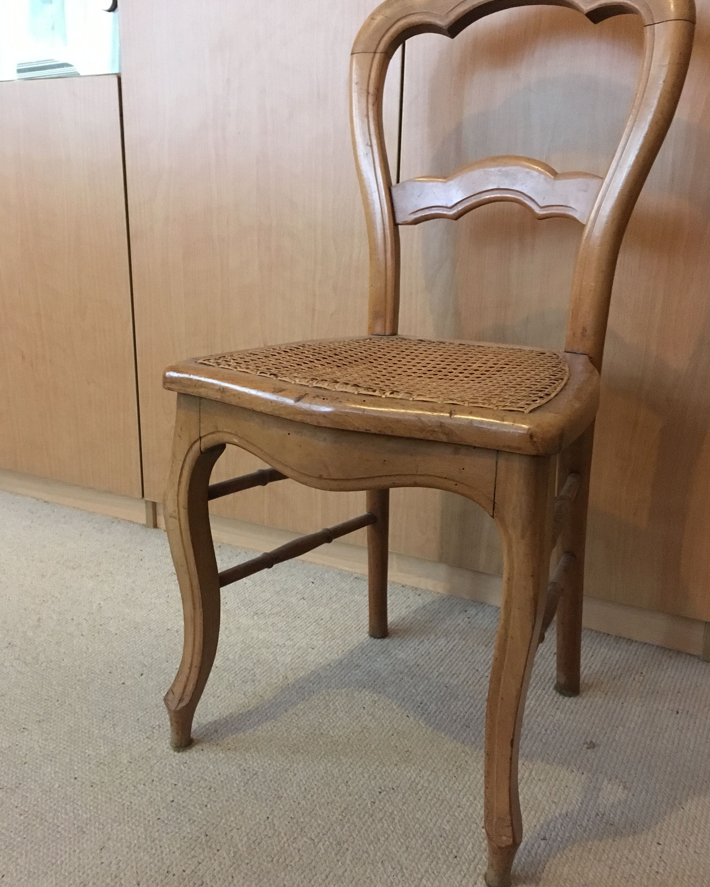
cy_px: 468
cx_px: 350
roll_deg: -1.3
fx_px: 814
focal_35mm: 31
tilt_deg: -18.3
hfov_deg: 47.1
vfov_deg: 57.1
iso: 320
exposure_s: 1/17
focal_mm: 4.15
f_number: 2.2
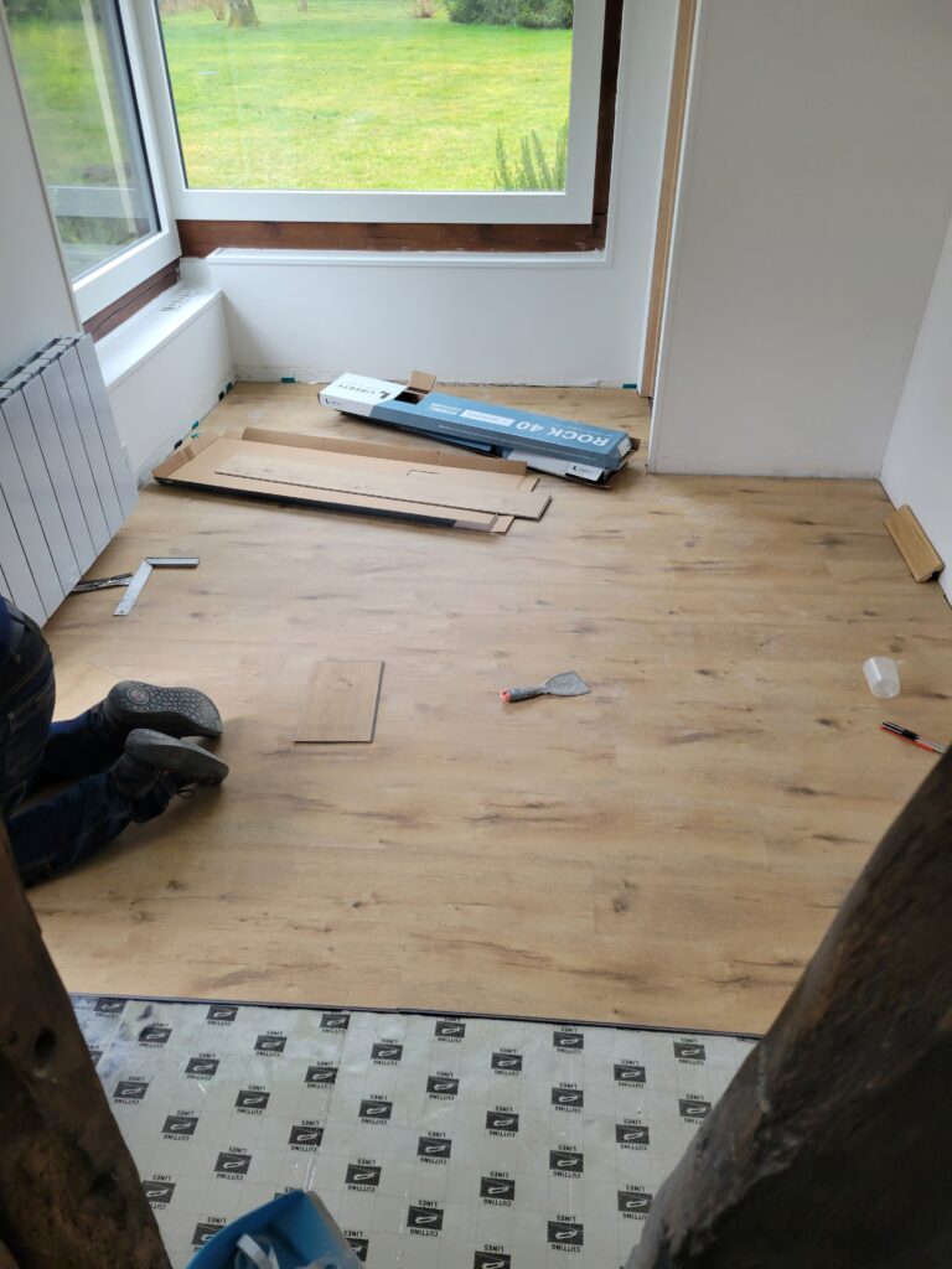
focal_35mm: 26
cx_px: 476
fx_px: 953
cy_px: 634
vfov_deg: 67.3
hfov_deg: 53.1
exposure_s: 1/120
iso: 125
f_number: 1.8
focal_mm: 5.4
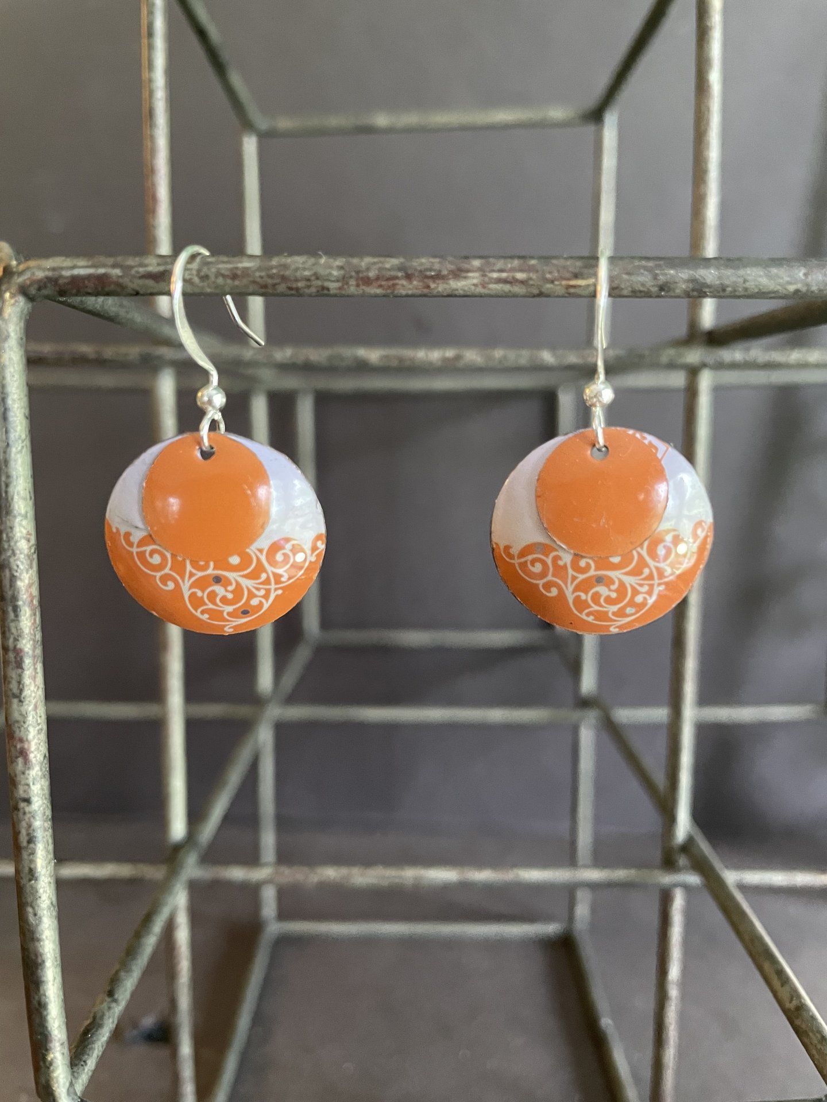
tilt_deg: -7.4
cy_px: 551
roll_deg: +0.3
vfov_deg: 67.3
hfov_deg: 53.1
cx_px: 414
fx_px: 828
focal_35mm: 26
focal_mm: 4.2
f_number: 1.6
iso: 500
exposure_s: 1/40
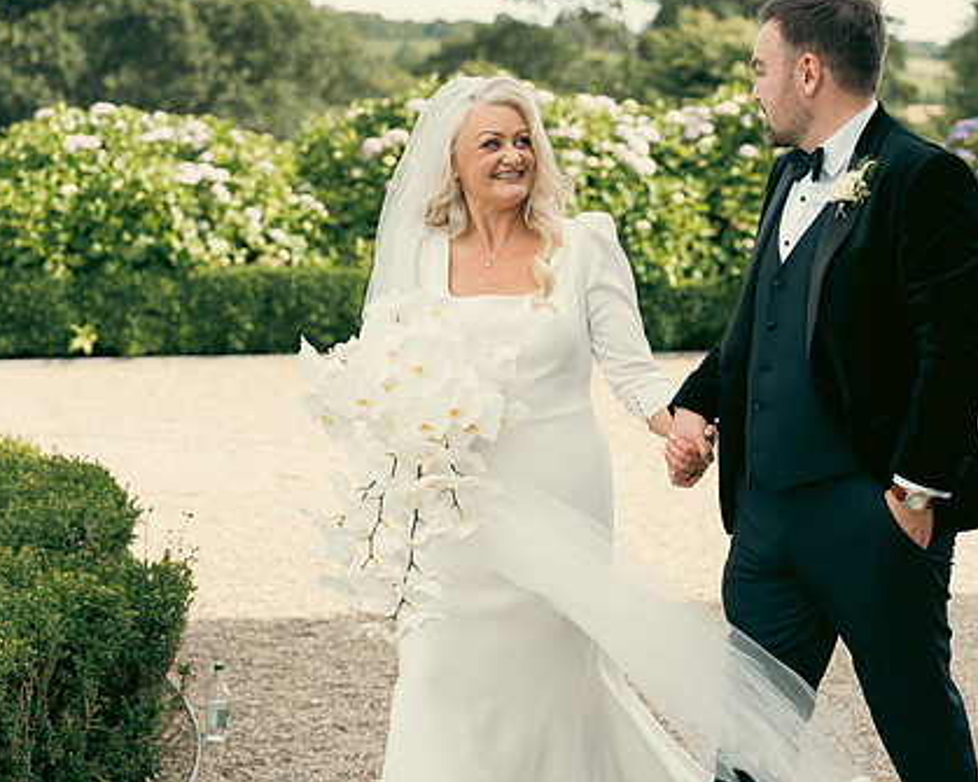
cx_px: 651
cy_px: 363
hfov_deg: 21.0
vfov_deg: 16.9
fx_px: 2633
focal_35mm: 91
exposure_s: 1/400
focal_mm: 70
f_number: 3.5
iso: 125
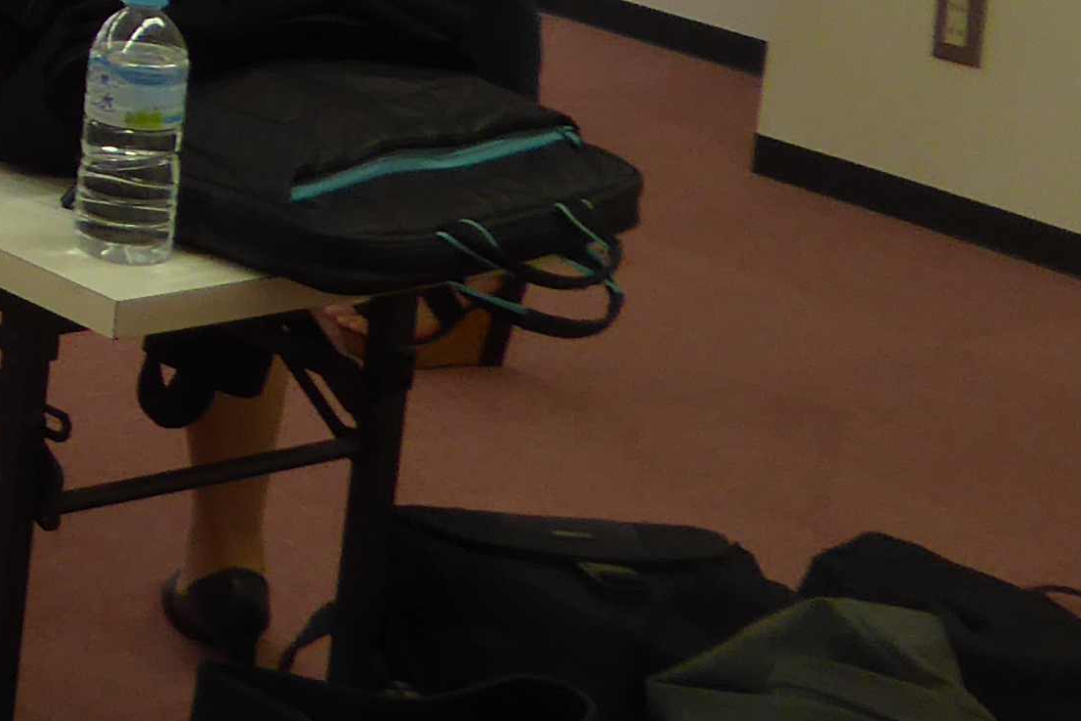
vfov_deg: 11.4
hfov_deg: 14.4
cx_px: -1162
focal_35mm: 115
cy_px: -348
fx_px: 3453
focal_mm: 4.3
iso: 100
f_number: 3.3
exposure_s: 1/60
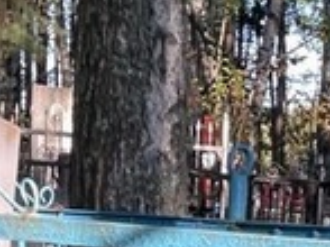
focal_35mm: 181
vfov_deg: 7.4
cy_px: 680
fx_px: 1724
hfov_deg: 10.8
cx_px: 357
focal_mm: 4.2
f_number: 1.6
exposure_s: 1/162
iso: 32
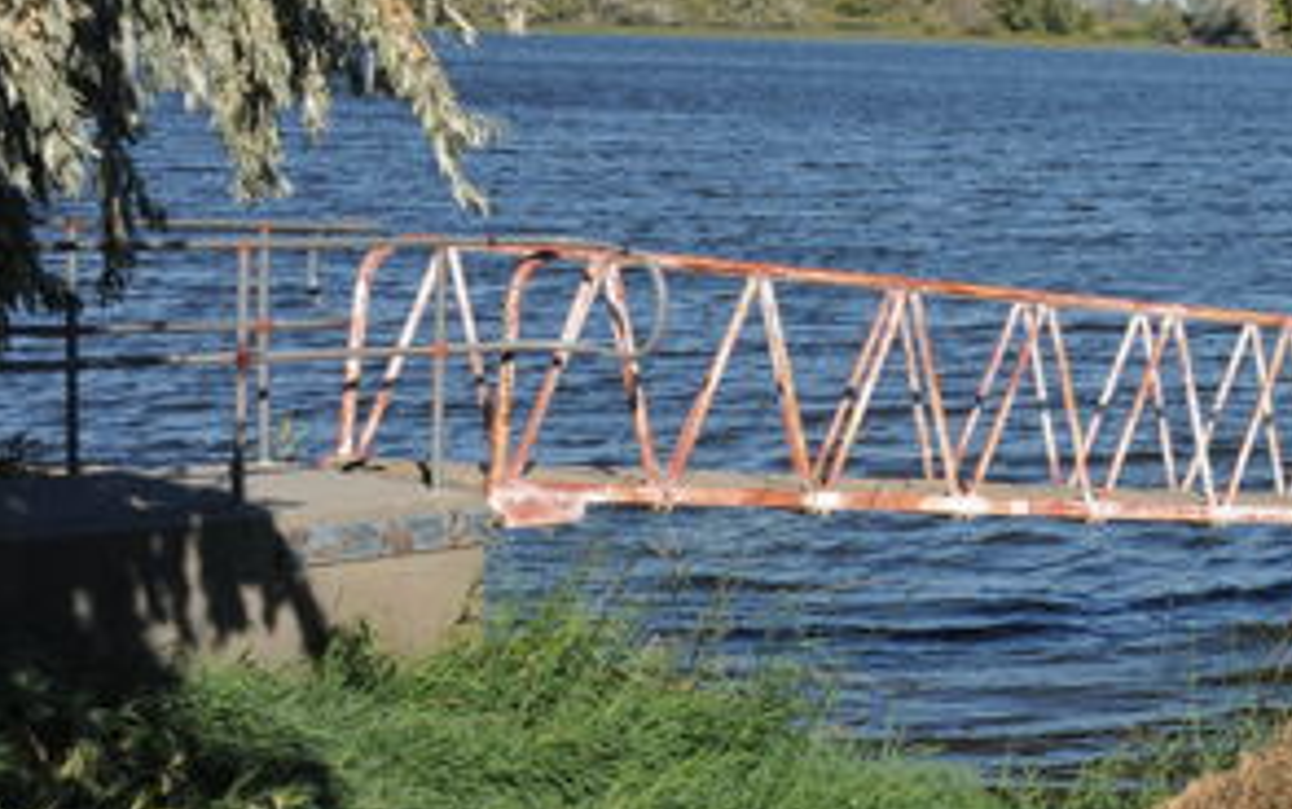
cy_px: 207
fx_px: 3417
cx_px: 1538
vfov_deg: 13.5
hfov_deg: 20.1
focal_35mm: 97
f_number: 10
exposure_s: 1/400
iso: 200
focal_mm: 35
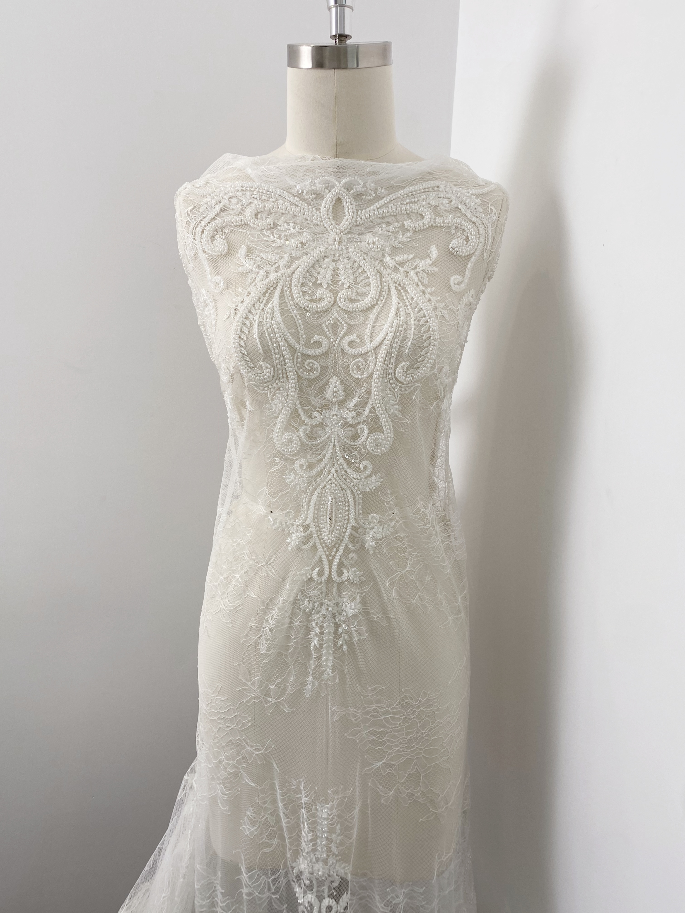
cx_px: 342
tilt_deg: -14.4
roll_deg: +0.8
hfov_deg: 53.1
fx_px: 686
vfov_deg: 67.3
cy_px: 456
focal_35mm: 26
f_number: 1.8
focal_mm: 4.25
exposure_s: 1/193
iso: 32
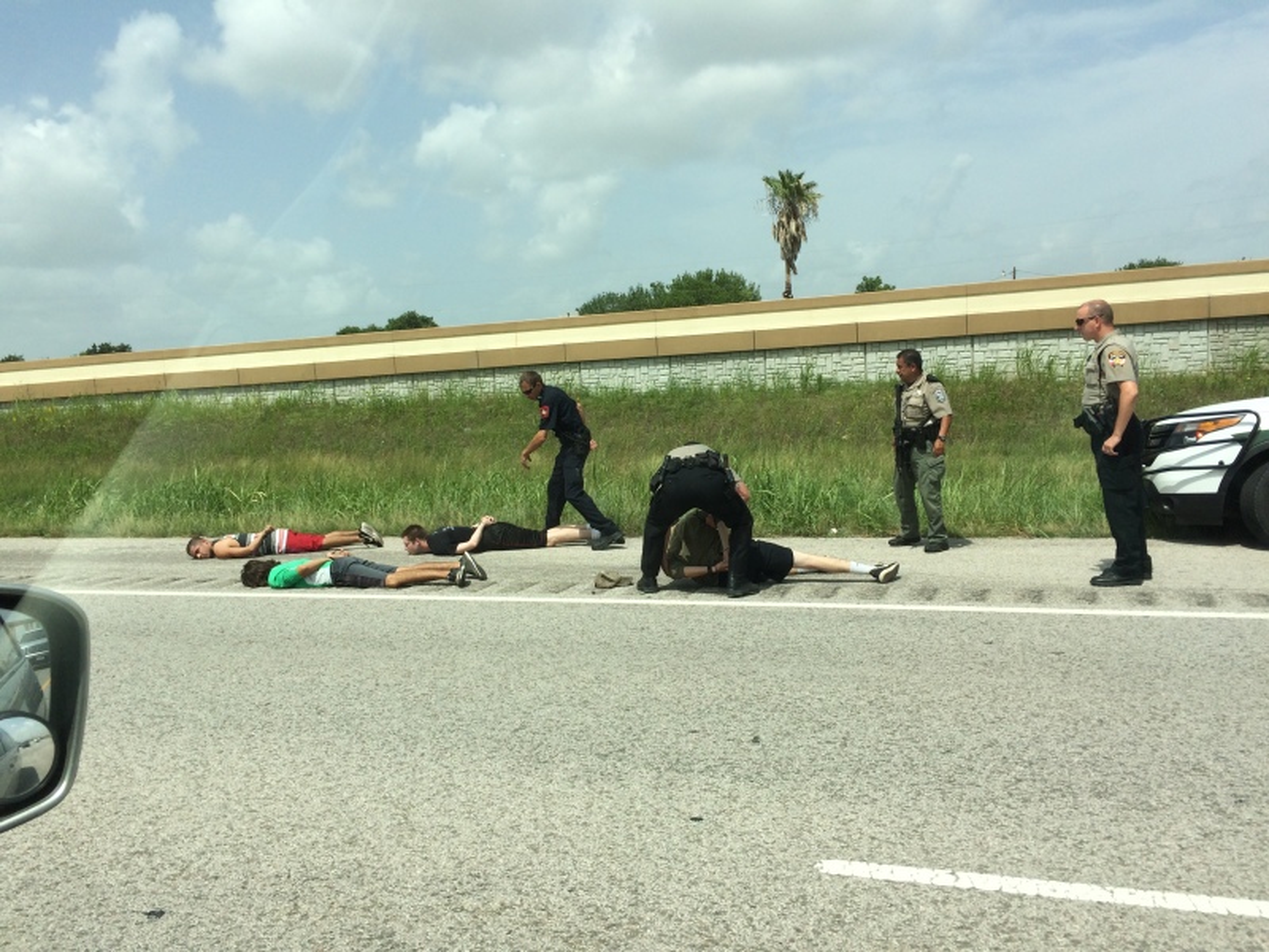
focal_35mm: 29
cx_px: 634
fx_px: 1063
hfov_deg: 61.7
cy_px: 476
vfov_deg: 48.2
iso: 32
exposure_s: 1/2283
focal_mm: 4.15
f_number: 2.2
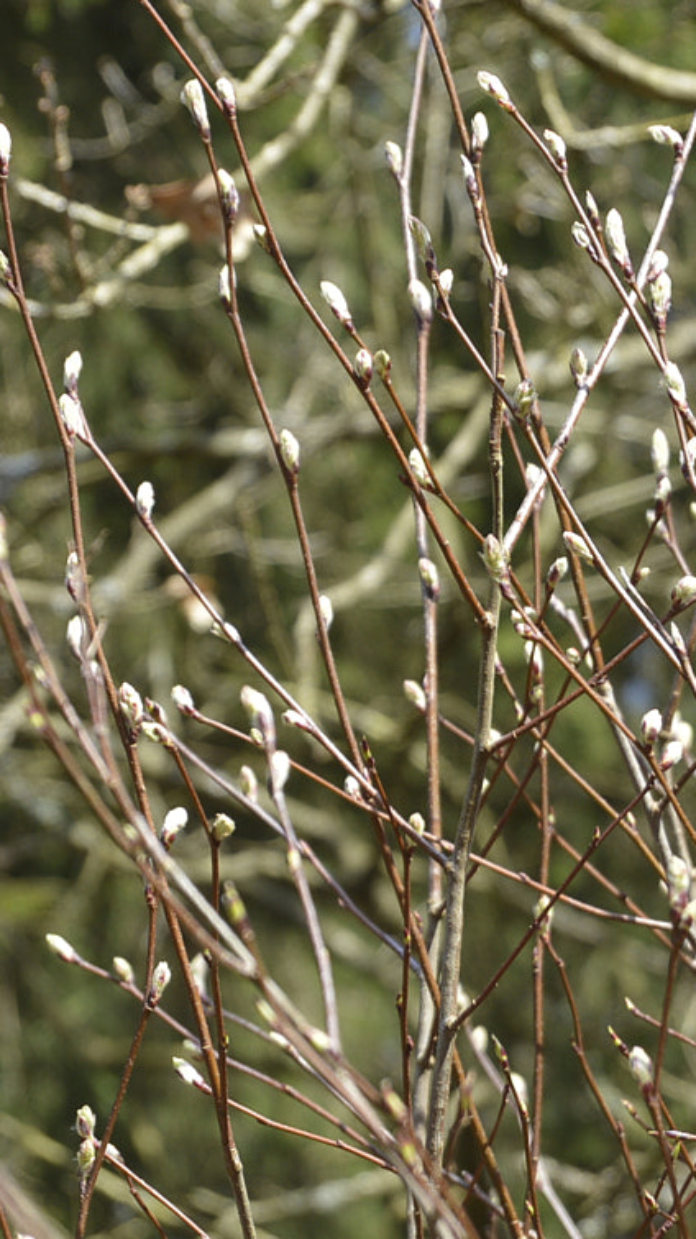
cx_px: 499
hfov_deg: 6.6
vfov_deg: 11.8
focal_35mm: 183
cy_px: 568
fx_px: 6015
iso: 100
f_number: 5.6
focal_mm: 55
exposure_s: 1/160
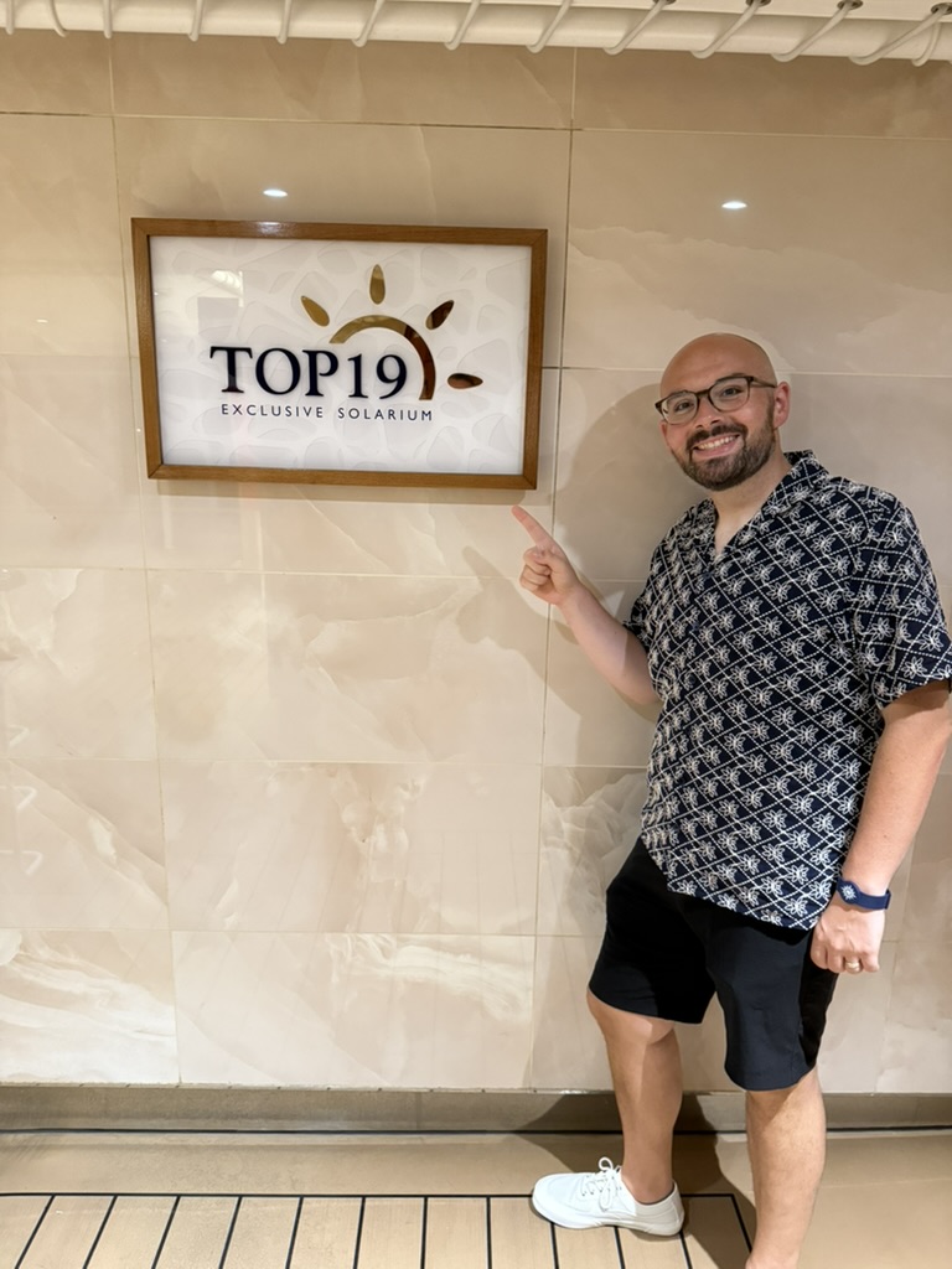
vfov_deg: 71.6
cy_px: 634
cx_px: 476
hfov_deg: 56.8
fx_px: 880
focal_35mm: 24
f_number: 1.78
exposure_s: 1/60
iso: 640
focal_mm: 6.76
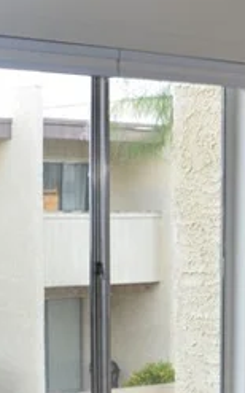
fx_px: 1220
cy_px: 387
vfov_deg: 17.9
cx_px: 278
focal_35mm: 114
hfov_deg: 11.3
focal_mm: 18
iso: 400
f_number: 9
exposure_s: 1/40
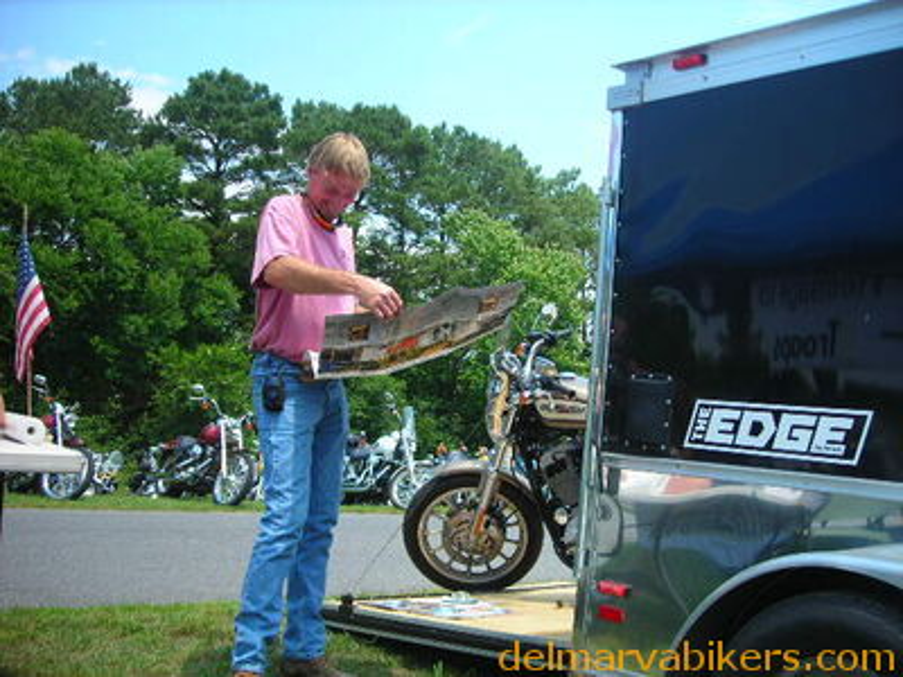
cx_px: 452
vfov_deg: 37.7
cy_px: 338
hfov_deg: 49.0
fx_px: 991
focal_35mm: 38
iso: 50
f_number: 3.2
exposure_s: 1/296
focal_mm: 6.3
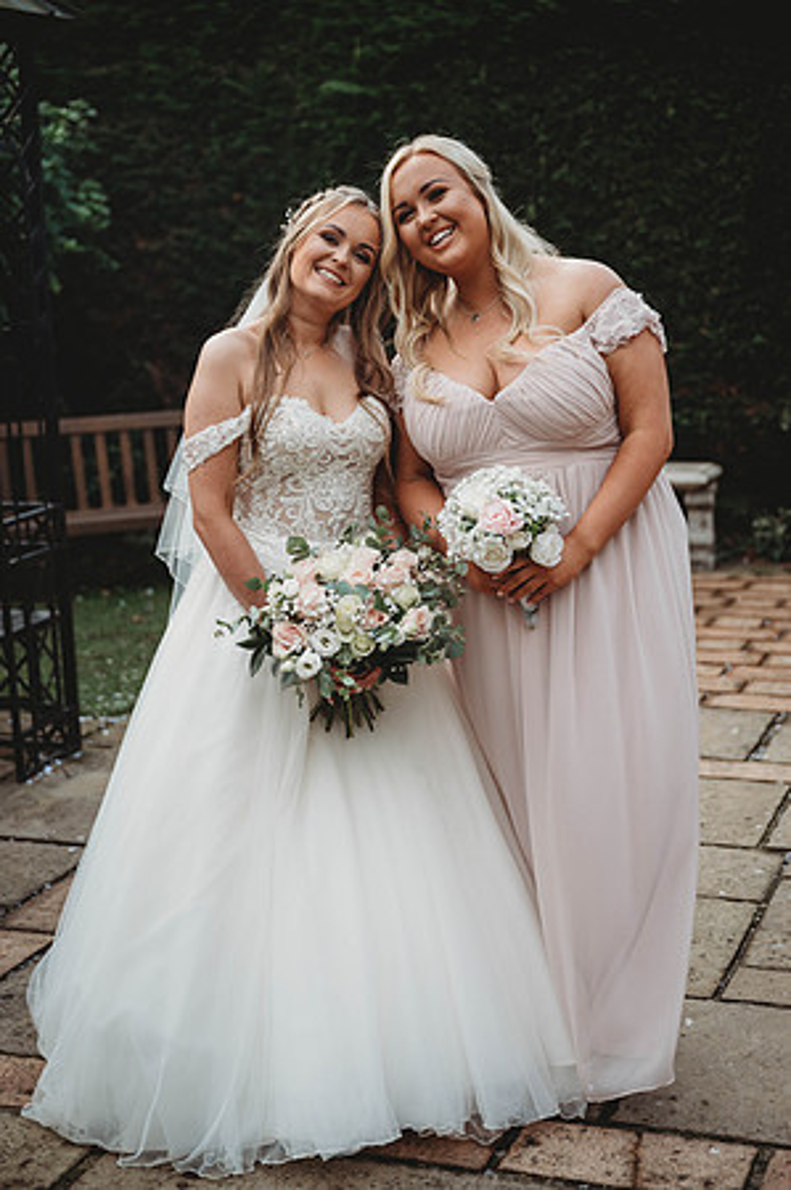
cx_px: 396
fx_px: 1883
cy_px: 595
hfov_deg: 23.7
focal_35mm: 57
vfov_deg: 35.1
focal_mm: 57
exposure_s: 1/500
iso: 100
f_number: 2.8
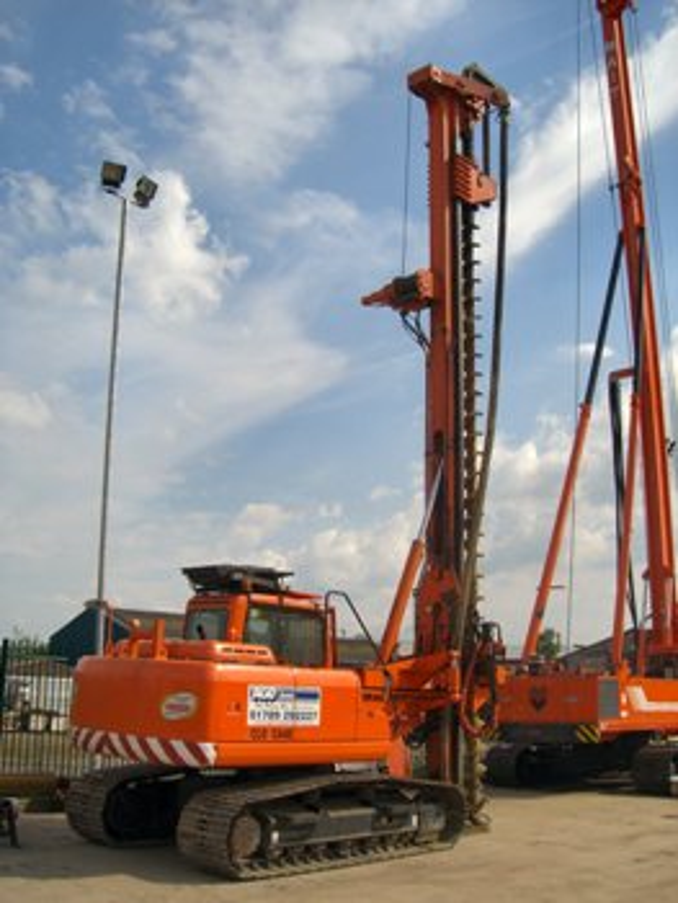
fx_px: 991
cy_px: 452
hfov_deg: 37.8
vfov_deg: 48.9
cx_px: 339
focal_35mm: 38
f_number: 4.3
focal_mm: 6.2
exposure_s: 1/1250
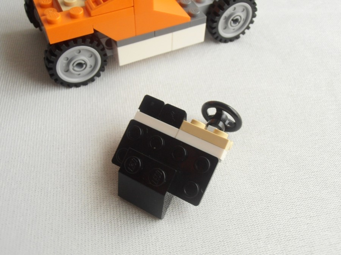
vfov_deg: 38.7
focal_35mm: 37
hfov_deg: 50.1
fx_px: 364
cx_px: 170
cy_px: 128
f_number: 3.9
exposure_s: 1/25
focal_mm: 6.61
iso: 125
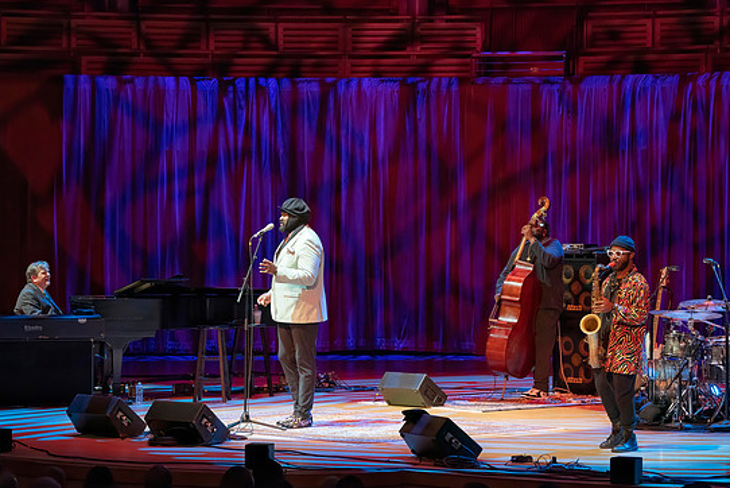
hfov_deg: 19.1
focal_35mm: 107
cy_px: 251
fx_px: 2171
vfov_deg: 12.8
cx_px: 343
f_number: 5.6
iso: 5000
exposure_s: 1/320
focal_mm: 100
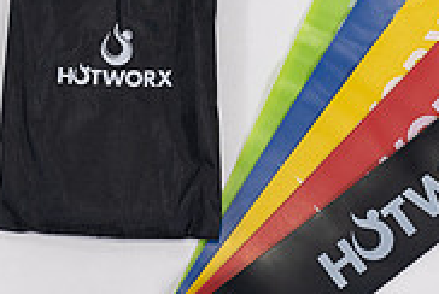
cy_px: -8
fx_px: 1942
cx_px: 299
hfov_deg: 12.9
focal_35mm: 159
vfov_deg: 8.6
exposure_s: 1/125
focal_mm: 50
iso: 200
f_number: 4
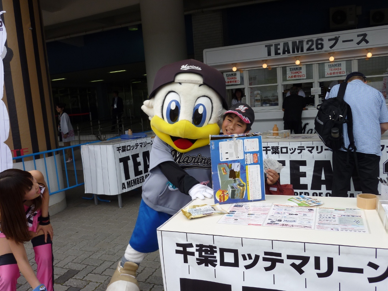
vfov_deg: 48.2
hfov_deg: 61.7
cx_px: 194
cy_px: 146
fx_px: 325
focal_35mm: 29
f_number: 3.5
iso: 80
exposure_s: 1/400
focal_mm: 5.2
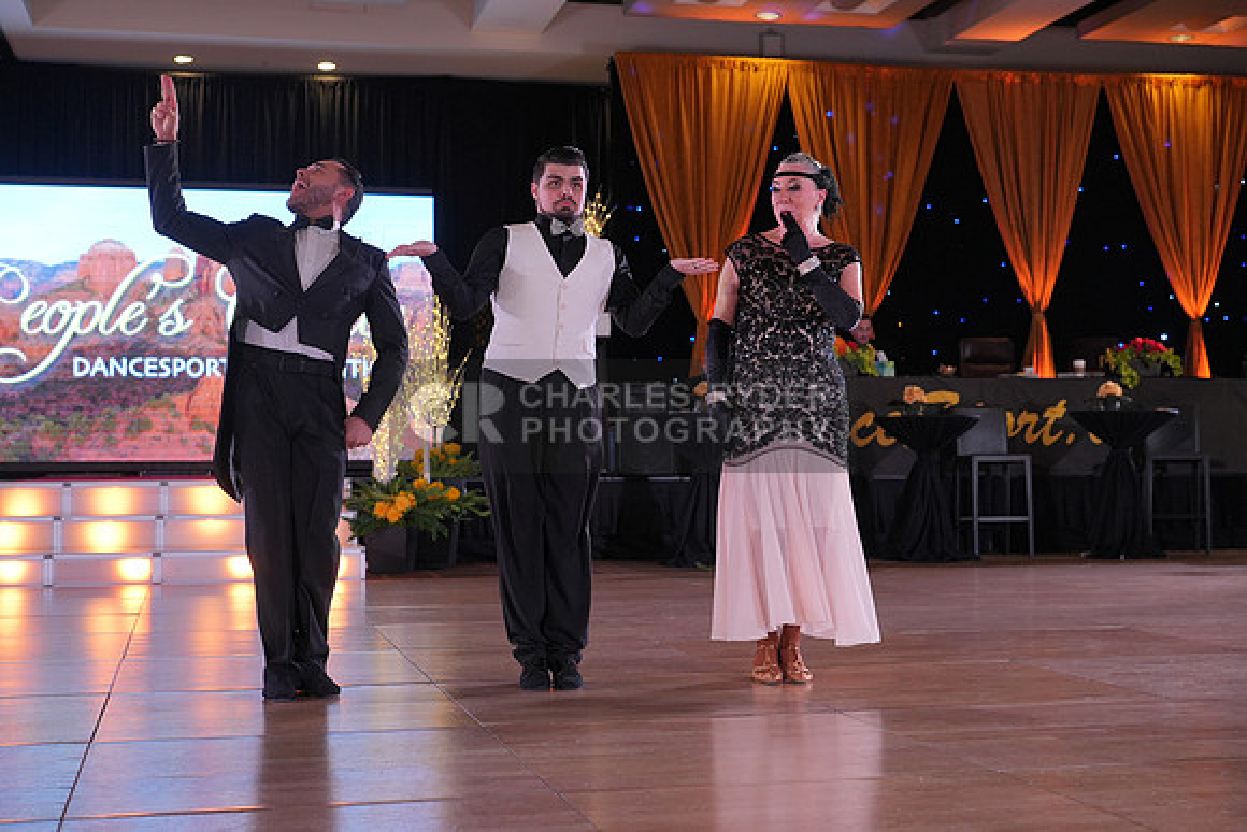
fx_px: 1732
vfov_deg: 27.0
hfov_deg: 39.6
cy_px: 416
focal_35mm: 50
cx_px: 624
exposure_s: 1/400
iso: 1250
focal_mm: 50
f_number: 4
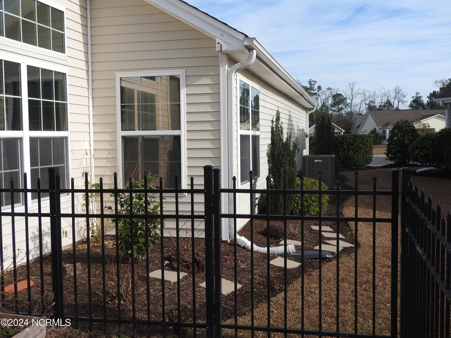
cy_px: 169
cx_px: 226
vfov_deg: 36.0
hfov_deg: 46.8
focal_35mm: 40
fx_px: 521
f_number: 3.8
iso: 100
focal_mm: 7.2
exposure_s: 1/800
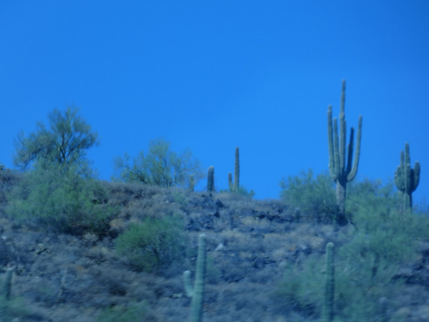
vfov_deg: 3.3
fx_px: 5626
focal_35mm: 454
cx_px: 214
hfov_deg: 4.4
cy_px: 161
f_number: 5.6
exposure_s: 1/100
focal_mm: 81.4
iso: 80
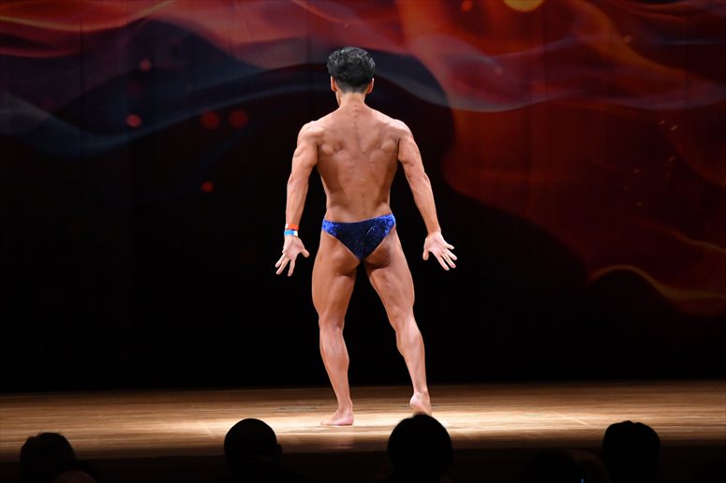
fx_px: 4374
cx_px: 363
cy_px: 242
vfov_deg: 6.3
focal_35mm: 217
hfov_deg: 9.5
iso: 4000
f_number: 5.6
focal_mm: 145
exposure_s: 1/400
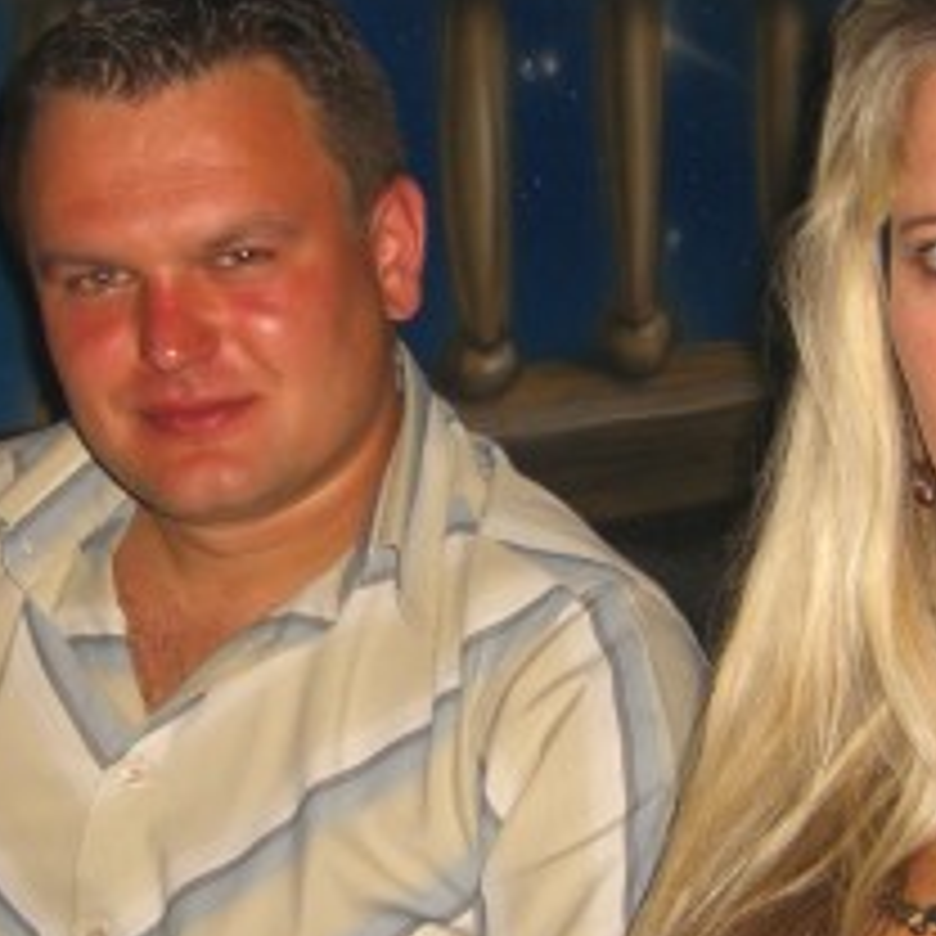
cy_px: 558
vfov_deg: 17.9
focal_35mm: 97
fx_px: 2967
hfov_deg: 17.9
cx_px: 450
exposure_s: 1/60
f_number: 2.8
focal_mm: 7.9
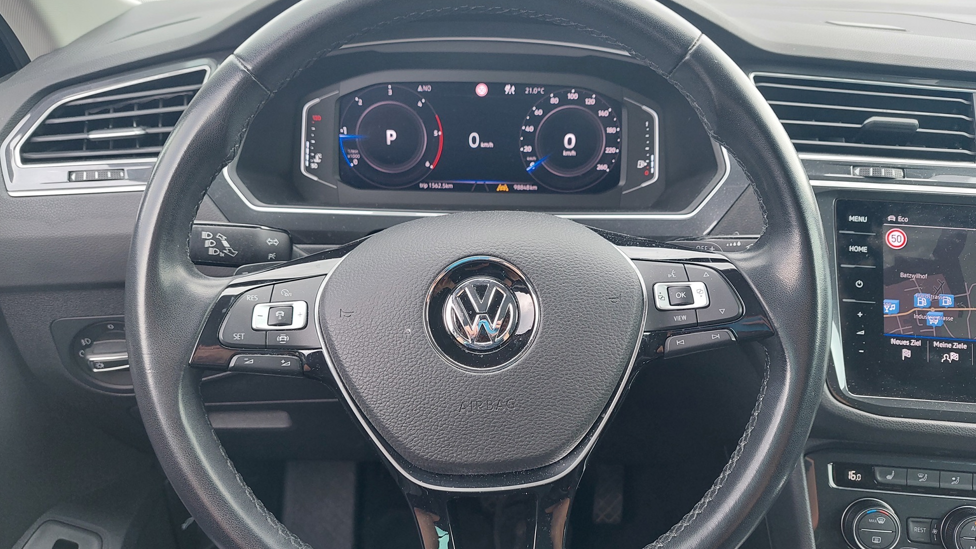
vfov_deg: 42.9
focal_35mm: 27
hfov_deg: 69.9
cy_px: 286
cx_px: 494
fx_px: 699
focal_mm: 5.23
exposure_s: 1/50
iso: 50
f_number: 1.8
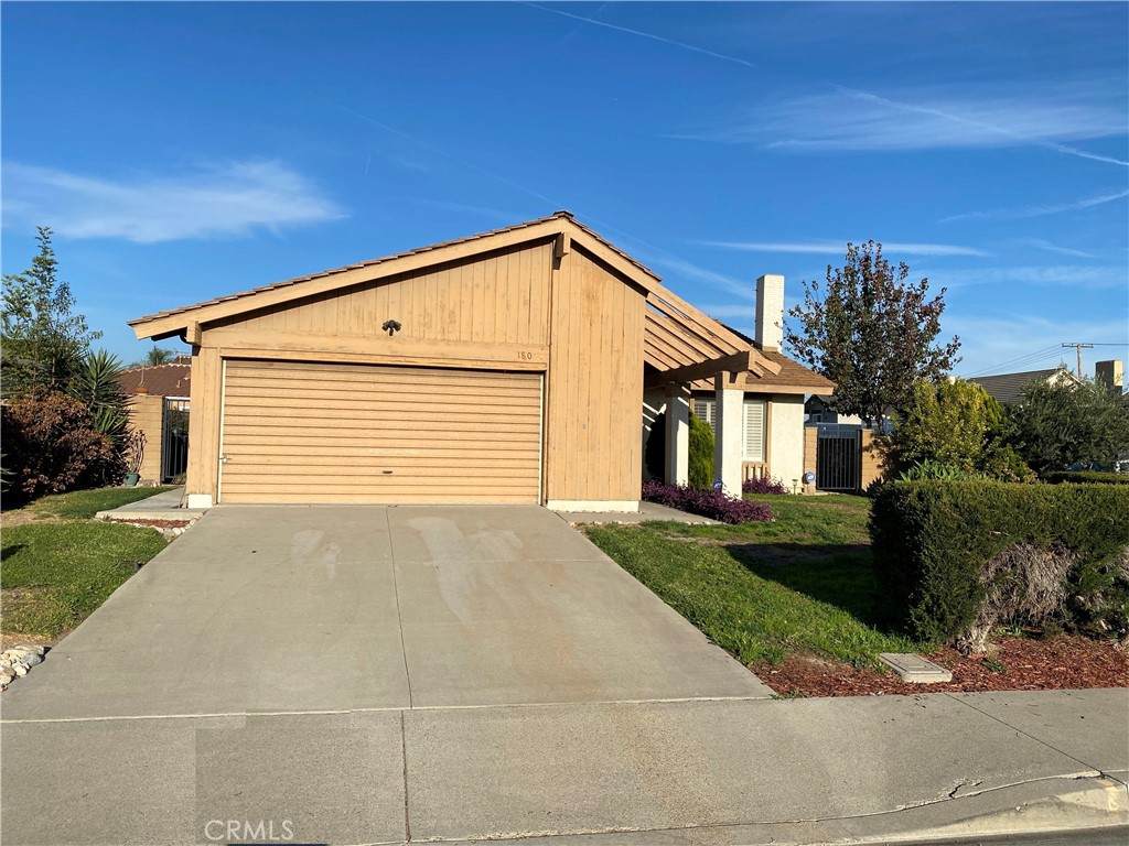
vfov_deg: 53.1
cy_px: 423
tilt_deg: +1.1
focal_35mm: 26
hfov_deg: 67.3
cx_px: 564
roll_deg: -0.8
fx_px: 848
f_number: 1.8
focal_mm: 4.25
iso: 32
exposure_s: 1/3984
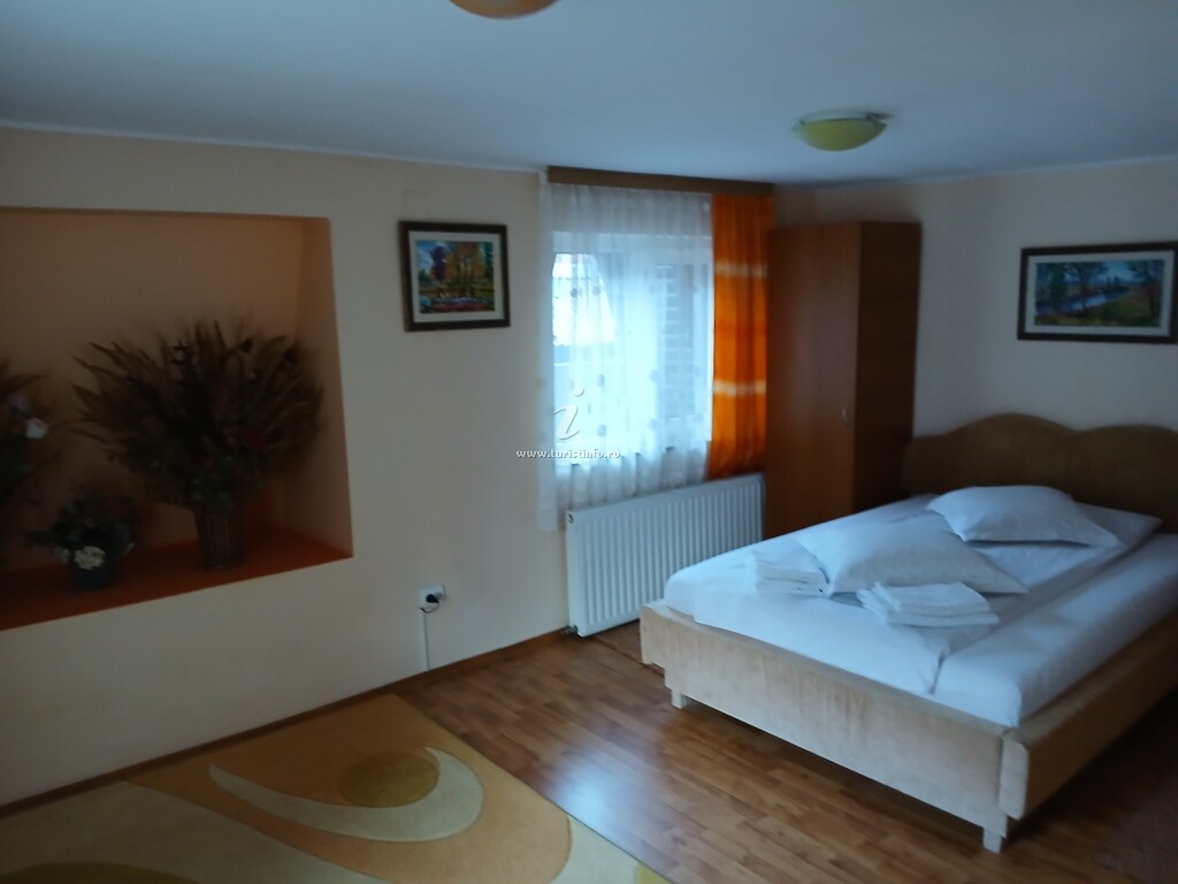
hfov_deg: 67.3
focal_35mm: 26
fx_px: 885
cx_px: 589
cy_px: 442
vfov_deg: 53.1
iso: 400
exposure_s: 1/25
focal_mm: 3.98
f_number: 1.8
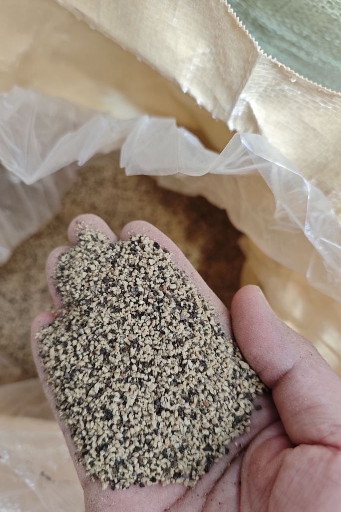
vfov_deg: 69.4
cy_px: 266
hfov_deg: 49.5
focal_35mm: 26
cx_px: 156
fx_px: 369
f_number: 1.6
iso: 100
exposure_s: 1/100
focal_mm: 5.84
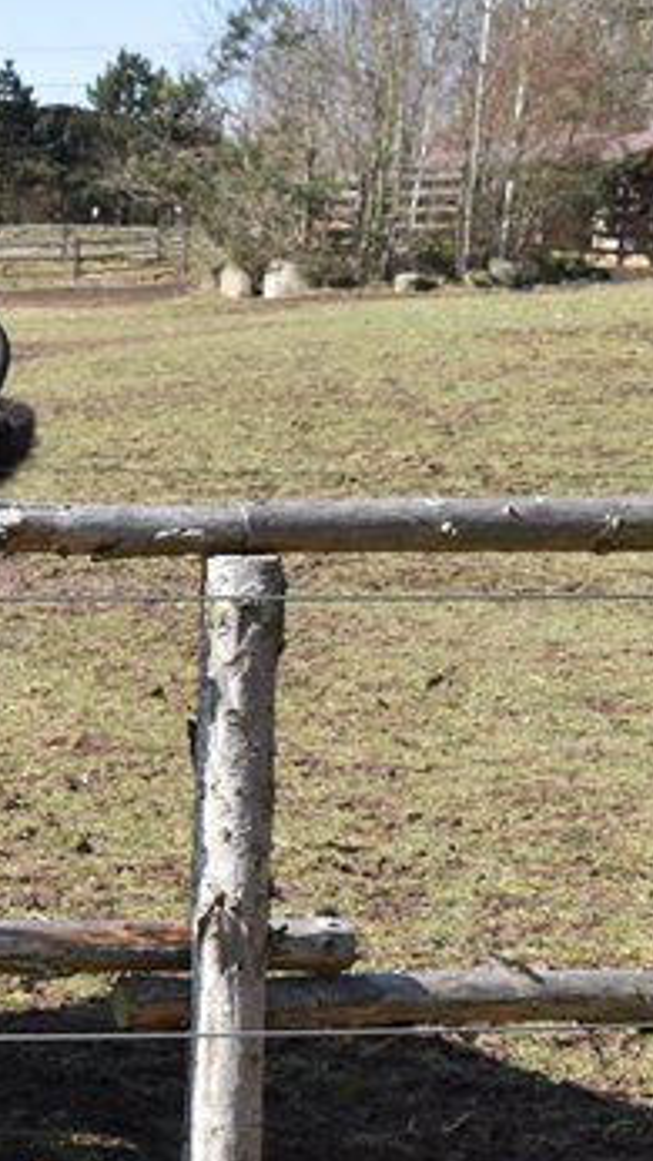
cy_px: 731
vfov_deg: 20.0
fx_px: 3282
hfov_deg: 10.1
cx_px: -841
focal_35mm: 107
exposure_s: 1/160
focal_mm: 23
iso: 100
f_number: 8
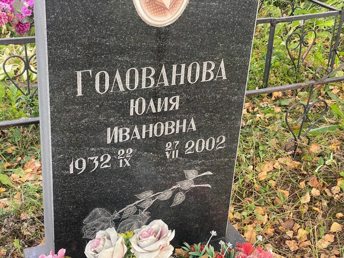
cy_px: 129
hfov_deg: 36.8
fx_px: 517
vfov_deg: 28.0
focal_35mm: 52
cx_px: 172
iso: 64
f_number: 2
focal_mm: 6
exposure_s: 1/122
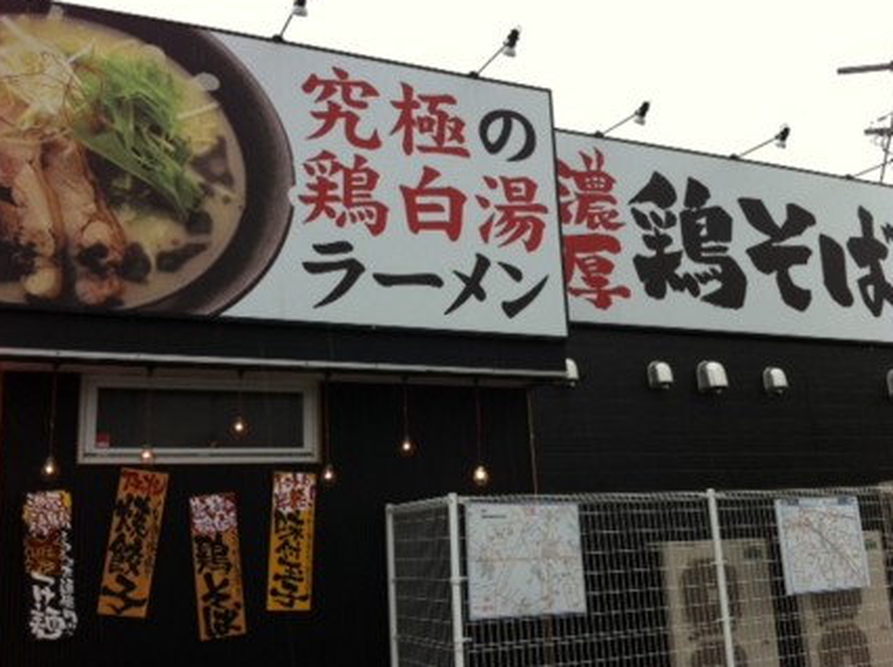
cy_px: 323
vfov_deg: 38.6
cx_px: 428
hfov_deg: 50.2
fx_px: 953
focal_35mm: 37
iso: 80
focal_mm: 3.85
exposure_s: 1/161
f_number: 2.8
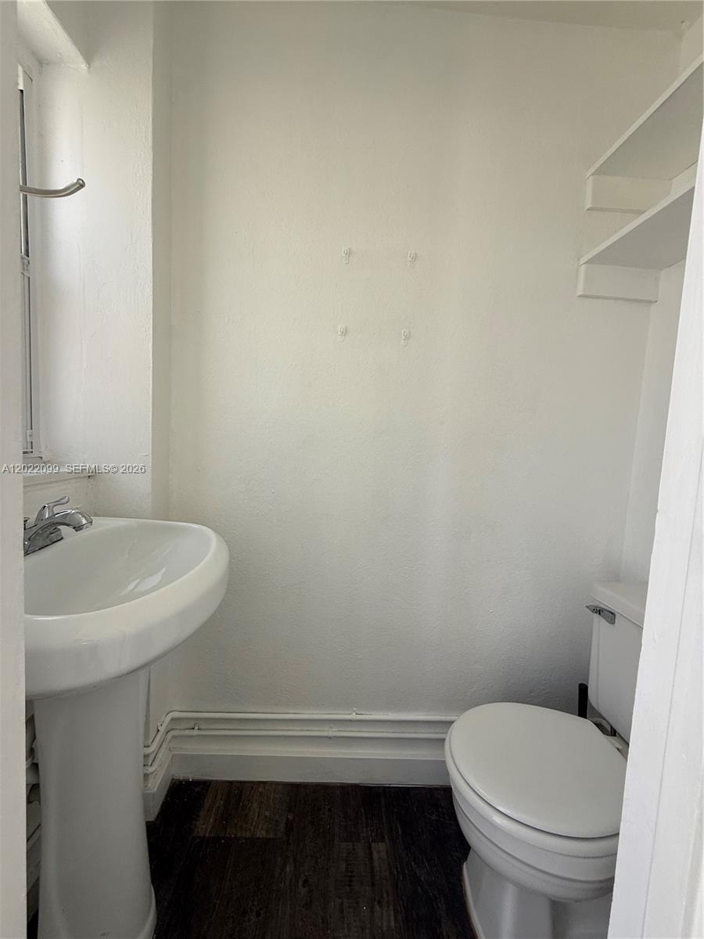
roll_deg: -2.8
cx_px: 352
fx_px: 380
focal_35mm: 14
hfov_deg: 85.7
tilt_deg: -3.6
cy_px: 470
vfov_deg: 102.1
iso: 50
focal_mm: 2.22
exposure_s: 1/99
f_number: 2.2
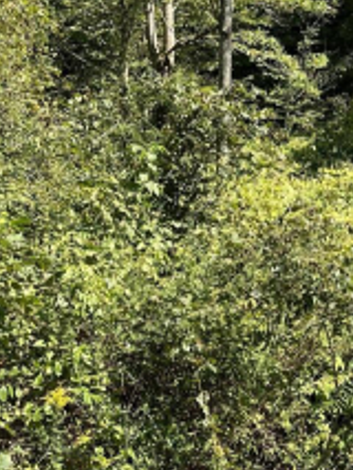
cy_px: 36
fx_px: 1019
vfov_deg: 25.1
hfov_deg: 18.4
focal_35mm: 75
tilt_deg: +0.2
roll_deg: +1.7
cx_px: 446
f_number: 1.78
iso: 80
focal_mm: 6.86
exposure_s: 1/1107
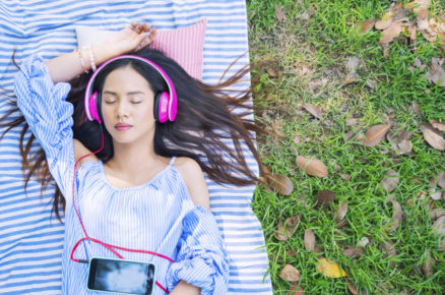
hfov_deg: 44.6
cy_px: 148
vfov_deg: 30.4
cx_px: 222
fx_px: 543
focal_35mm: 44
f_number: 3.5
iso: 200
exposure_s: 1/250
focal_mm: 44
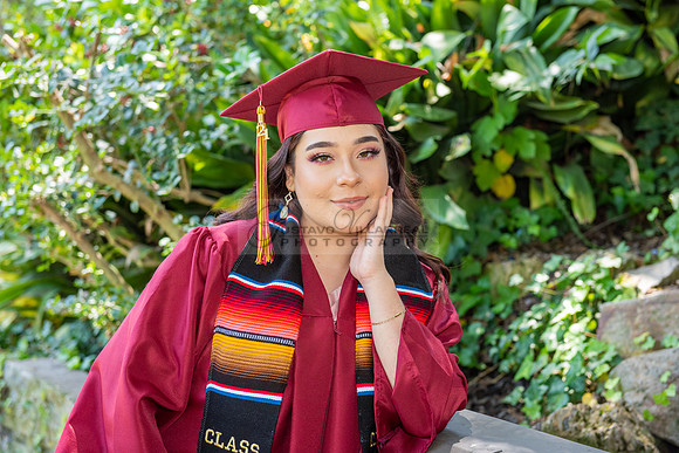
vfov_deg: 21.9
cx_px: 340
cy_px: 226
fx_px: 1170
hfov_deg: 32.4
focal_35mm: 62
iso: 640
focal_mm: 62
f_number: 5
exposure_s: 1/160
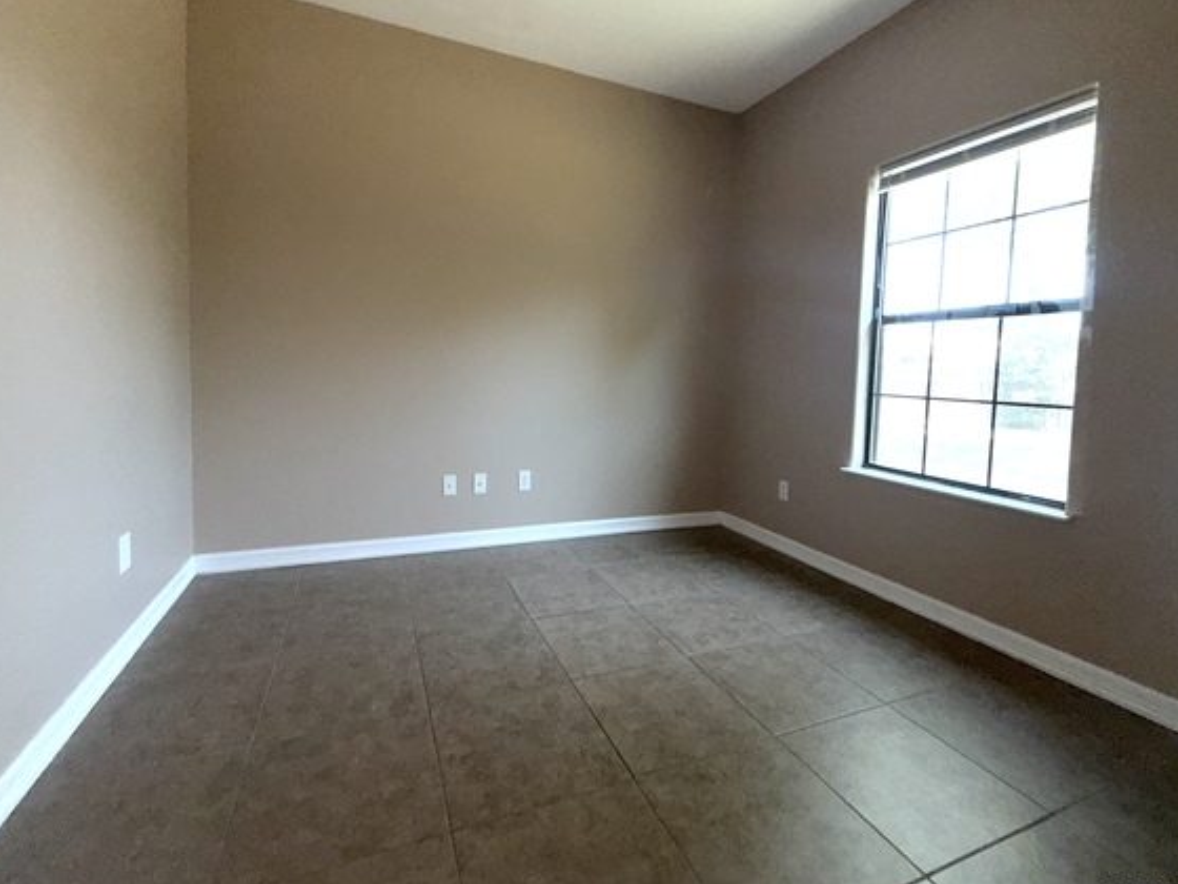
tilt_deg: -2.0
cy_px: 400
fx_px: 544
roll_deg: -4.7
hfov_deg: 94.5
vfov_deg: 77.9
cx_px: 591
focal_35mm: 16
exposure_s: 1/121
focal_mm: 2.22
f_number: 2.2
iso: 32
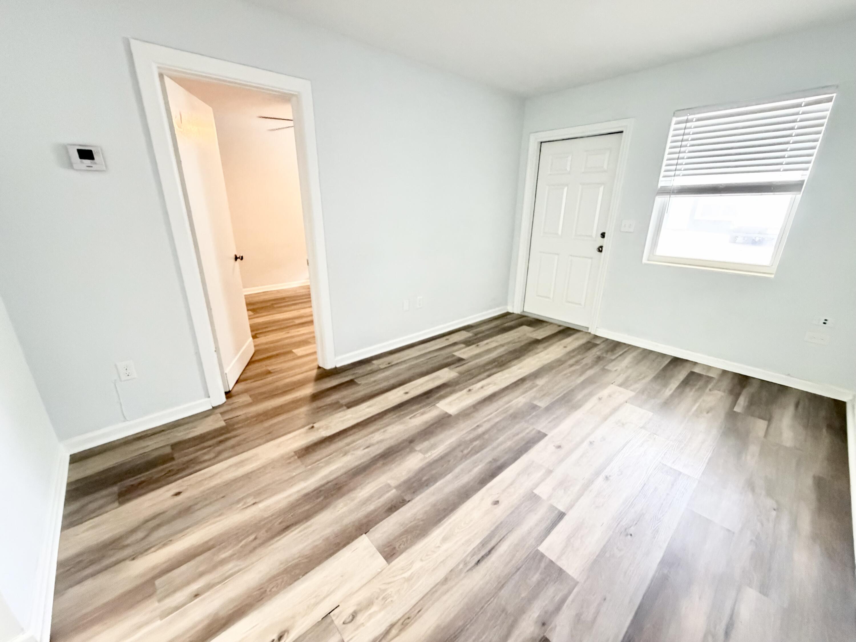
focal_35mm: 14
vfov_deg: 85.7
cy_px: 321
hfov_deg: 102.1
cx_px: 428
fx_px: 346
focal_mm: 2.22
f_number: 2.2
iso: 800
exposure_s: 1/60
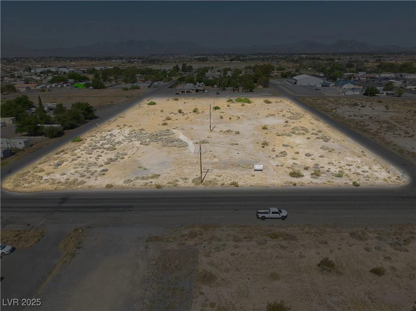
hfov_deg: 71.6
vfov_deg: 56.7
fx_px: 288
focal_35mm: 24
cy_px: 156
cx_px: 208
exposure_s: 1/800
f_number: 2.8
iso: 100
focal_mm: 12.29
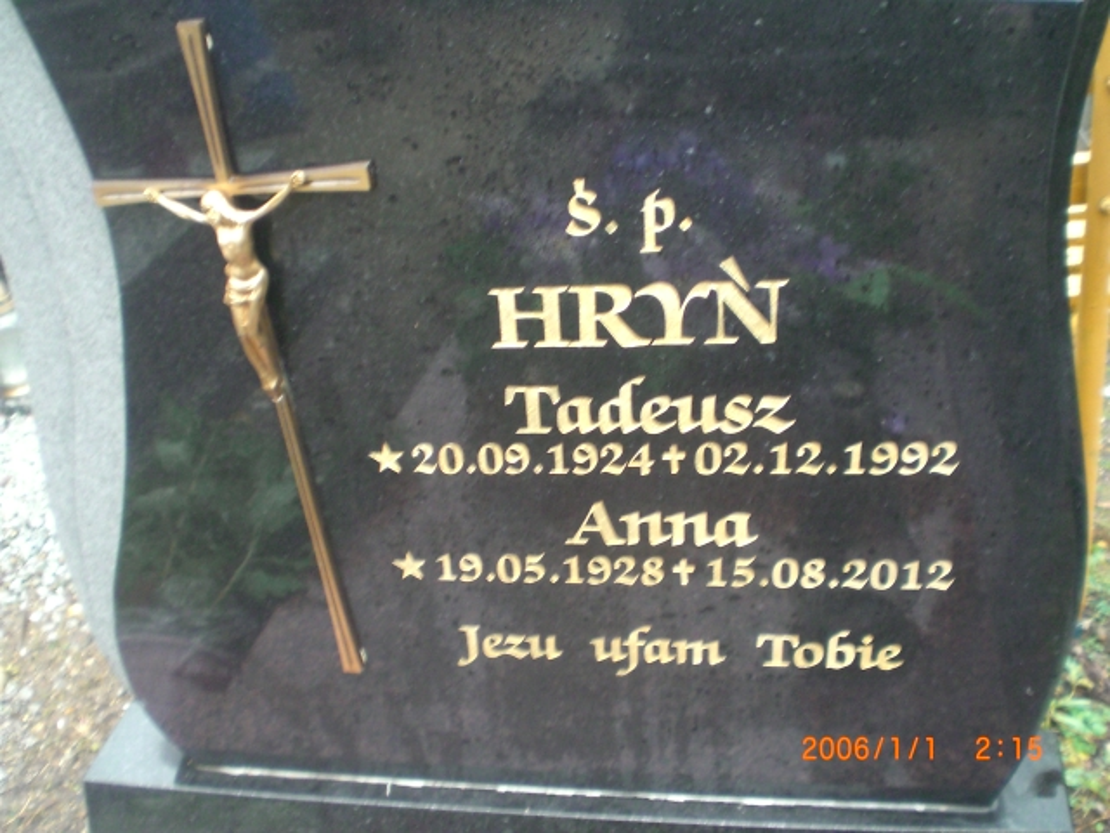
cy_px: 416
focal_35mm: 38
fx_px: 1219
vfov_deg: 37.7
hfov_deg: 49.0
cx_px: 555
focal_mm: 6.3
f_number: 3.1
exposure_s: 1/40
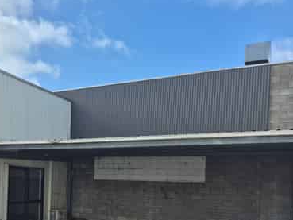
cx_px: 48
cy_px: 193
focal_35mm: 41
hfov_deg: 43.1
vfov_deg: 33.5
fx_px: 347
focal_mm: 5.4
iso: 25
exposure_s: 1/964
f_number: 1.8
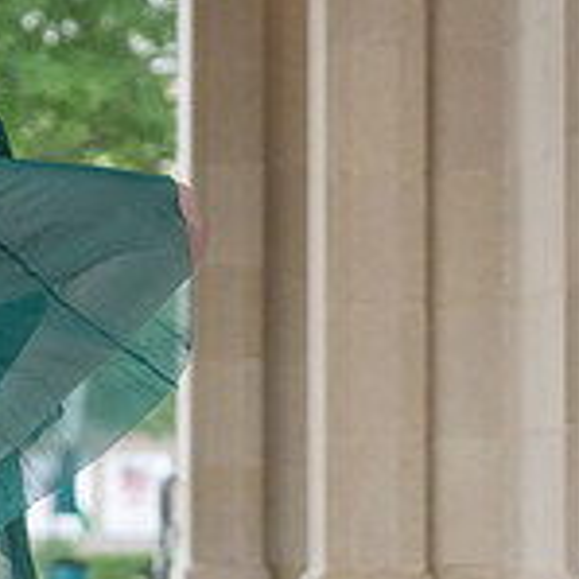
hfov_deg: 6.1
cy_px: 260
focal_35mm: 283
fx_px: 5355
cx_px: -152
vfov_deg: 6.2
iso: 2500
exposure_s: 1/1000
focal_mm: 70
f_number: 2.8
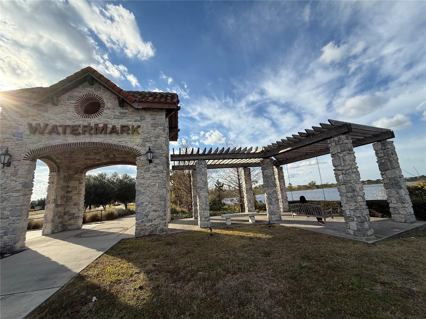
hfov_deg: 102.1
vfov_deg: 85.7
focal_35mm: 14
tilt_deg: +12.3
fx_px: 172
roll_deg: +3.7
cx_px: 213
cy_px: 160
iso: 50
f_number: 2.2
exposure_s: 1/1961
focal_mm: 2.22
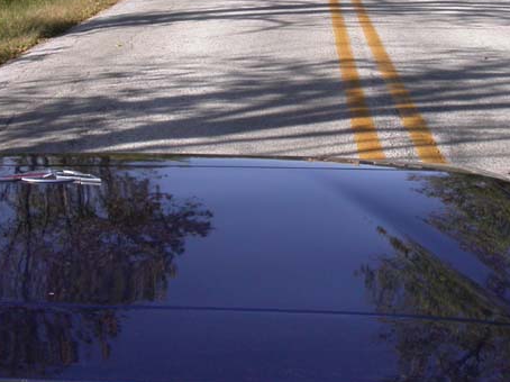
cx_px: 297
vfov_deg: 21.5
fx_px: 987
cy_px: 49
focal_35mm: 67
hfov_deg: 28.9
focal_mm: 7.85
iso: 100
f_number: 6
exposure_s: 1/276
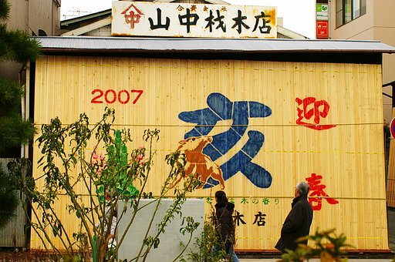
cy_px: 131
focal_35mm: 72
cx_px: 198
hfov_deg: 28.1
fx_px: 789
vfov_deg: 18.9
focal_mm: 48
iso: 400
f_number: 8
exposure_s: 1/250
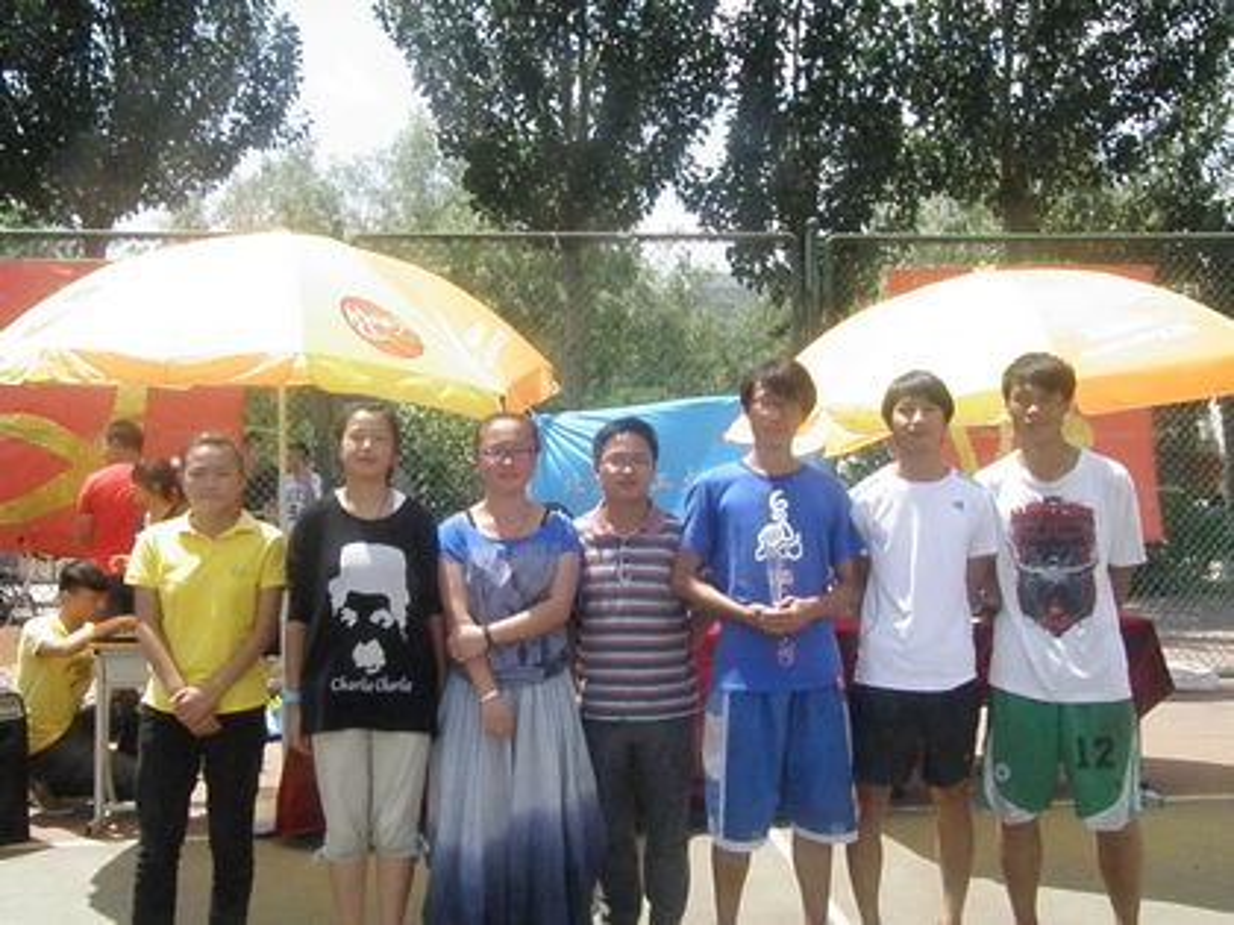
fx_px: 1319
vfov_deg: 38.7
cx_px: 617
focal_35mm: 37
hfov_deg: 50.1
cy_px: 462
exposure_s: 1/2000
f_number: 8
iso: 1600
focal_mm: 6.64
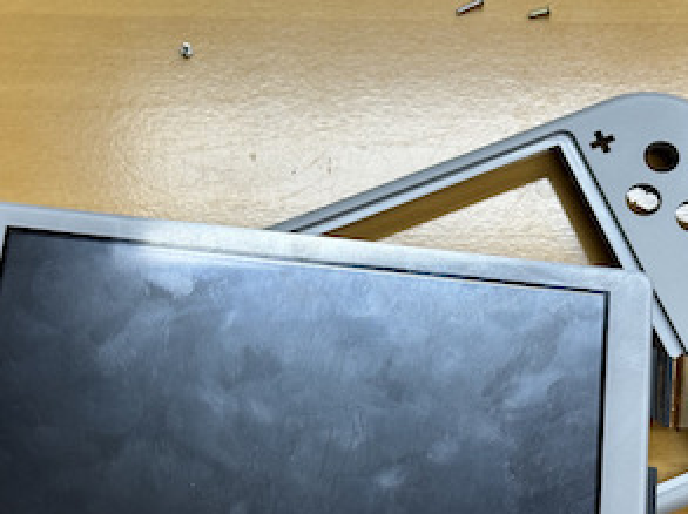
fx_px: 1667
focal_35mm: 84
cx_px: 338
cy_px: 390
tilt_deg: -70.5
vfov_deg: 17.4
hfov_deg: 23.3
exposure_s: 1/100
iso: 64
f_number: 1.78
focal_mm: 6.86
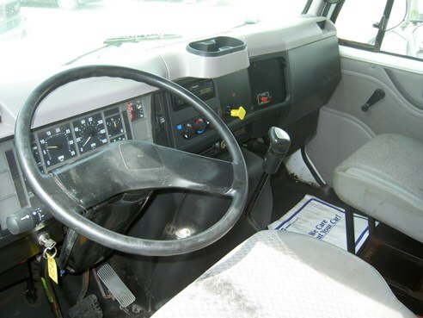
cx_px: 212
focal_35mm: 34
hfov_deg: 54.0
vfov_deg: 41.8
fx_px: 415
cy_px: 159
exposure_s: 1/100
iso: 50
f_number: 2.8
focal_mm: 5.6
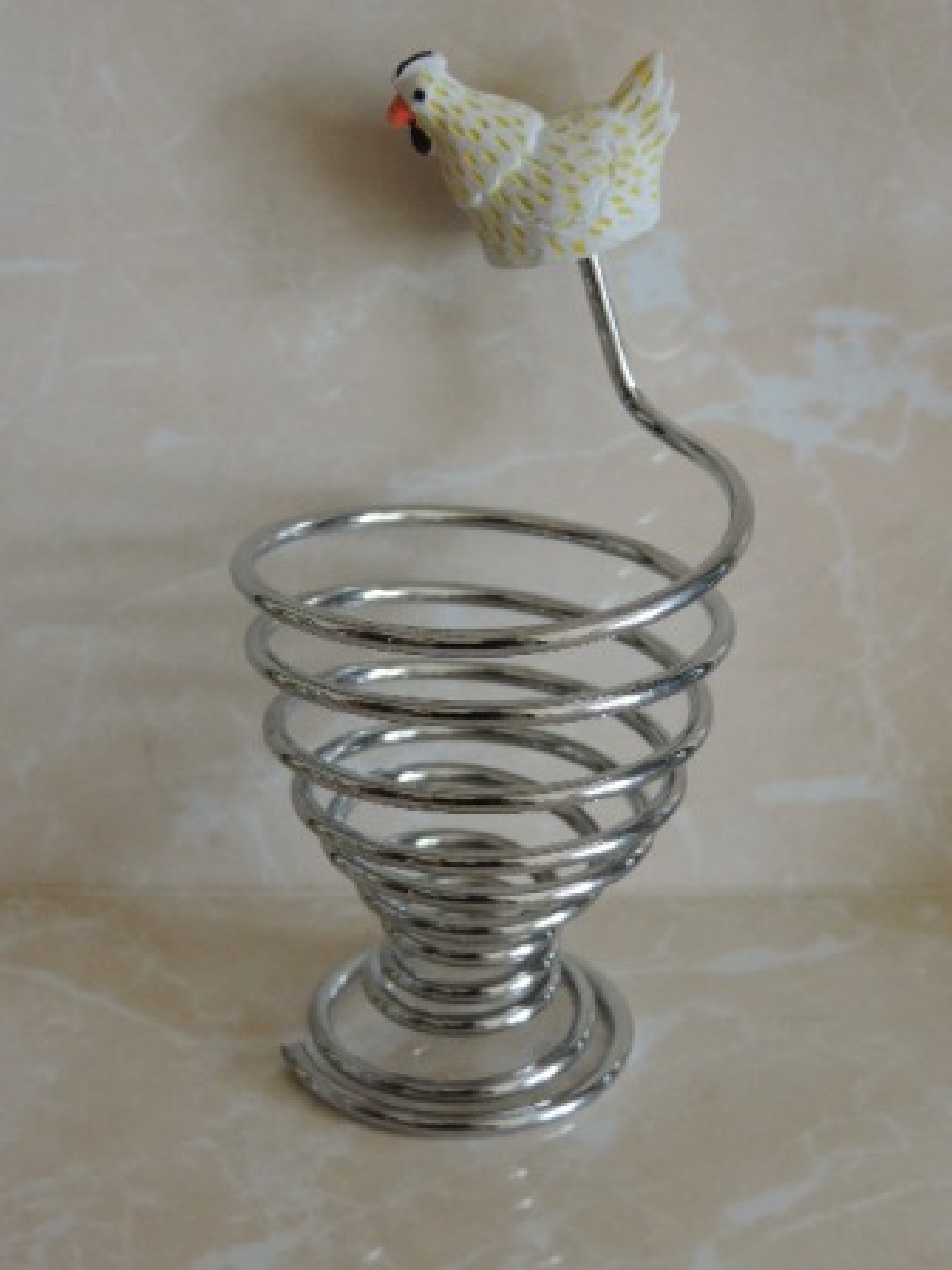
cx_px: 476
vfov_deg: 32.2
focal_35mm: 60
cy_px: 635
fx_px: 2200
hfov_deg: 24.4
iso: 280
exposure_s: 1/60
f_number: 3.7
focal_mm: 10.7
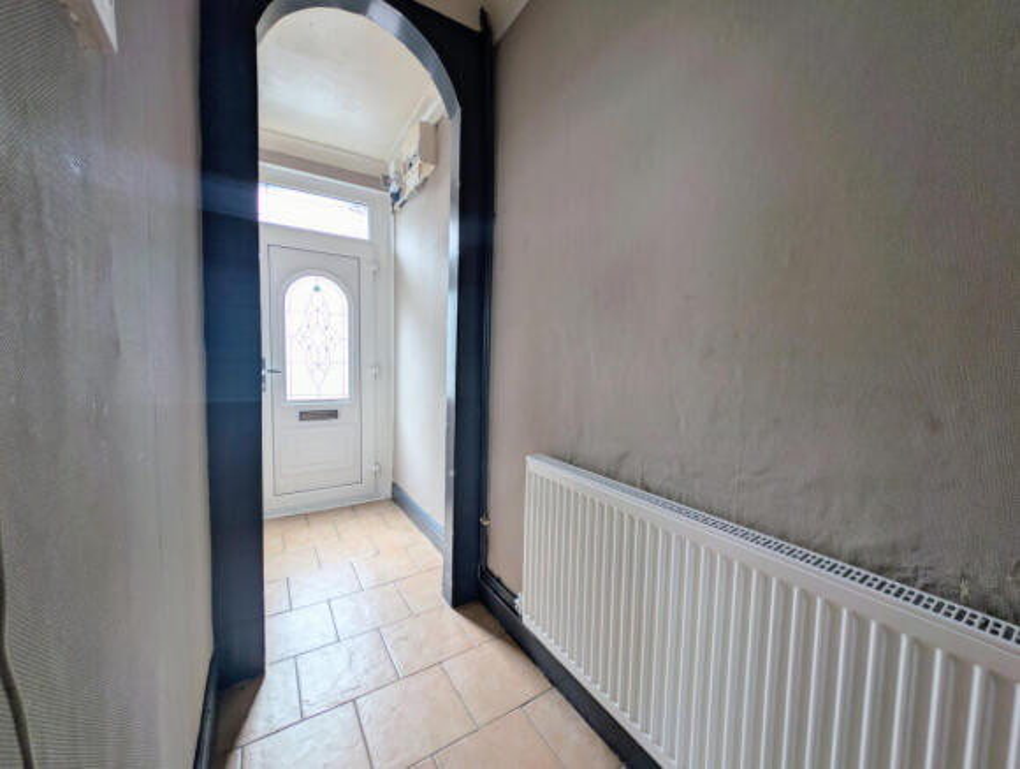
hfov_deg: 110.4
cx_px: 510
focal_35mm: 12
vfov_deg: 94.7
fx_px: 354
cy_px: 384
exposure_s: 1/16.7
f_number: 1.95
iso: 60
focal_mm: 2.23
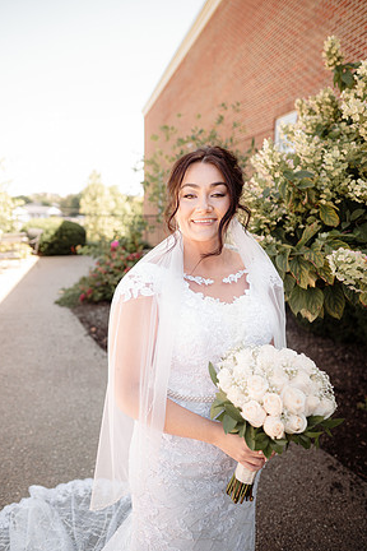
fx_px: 382
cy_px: 276
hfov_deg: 51.3
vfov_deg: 71.5
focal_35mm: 25
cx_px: 178
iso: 160
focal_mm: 24
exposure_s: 1/500
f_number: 2.2
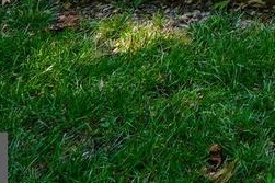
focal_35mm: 86
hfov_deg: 15.5
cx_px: 626
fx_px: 656
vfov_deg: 11.2
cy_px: -338
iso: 100
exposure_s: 1/50
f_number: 3.5
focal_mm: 10
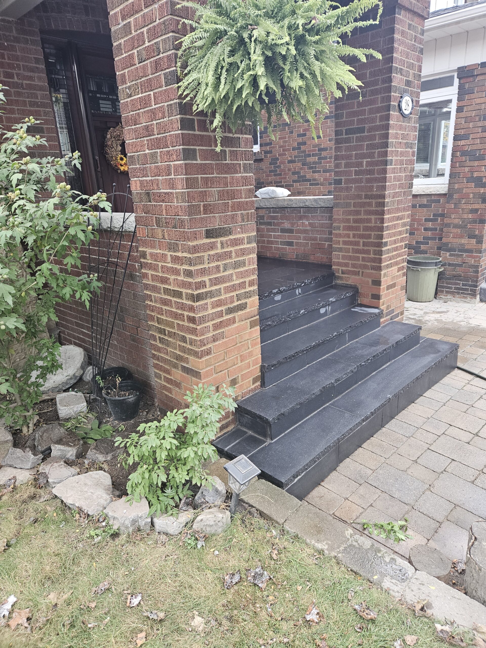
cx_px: 243
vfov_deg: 73.9
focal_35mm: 23
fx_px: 431
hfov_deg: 58.9
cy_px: 324
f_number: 1.8
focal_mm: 5.4
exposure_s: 1/180
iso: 160
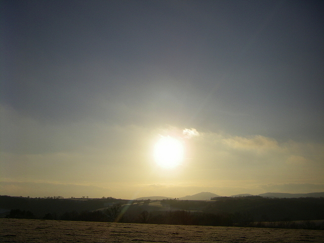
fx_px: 431
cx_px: 162
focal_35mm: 46
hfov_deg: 41.2
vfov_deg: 31.5
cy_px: 122
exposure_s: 1/1000
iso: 64
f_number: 7.2
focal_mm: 7.6
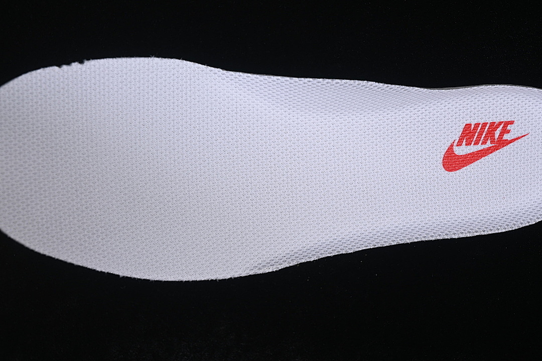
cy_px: 180
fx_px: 1129
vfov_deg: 18.2
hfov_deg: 27.0
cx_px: 271
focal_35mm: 75
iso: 160
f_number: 7.1
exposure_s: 1/80
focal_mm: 50
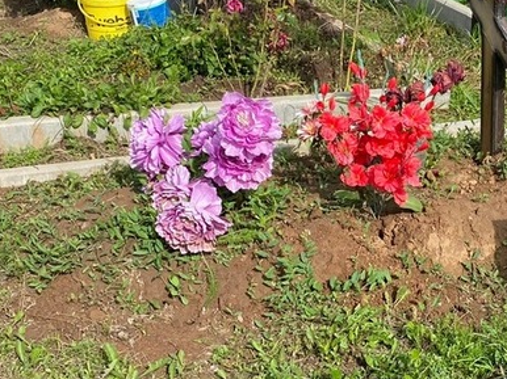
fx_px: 1010
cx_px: 437
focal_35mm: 69
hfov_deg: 27.4
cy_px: 212
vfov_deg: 21.3
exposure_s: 1/1629
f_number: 1.8
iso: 32
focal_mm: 4.25
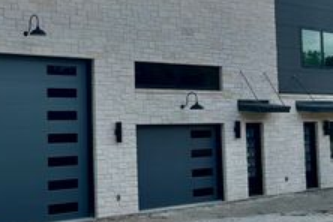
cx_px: 69
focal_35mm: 61
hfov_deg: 32.0
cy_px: 82
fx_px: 564
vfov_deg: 22.2
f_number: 1.5
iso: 50
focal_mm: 5.7
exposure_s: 1/3571
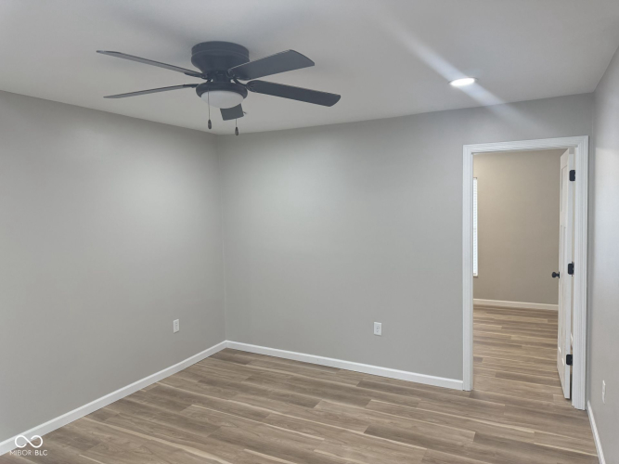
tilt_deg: -4.3
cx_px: 310
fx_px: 429
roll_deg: +0.9
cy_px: 232
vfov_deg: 56.8
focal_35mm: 24
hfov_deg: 71.6
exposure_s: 1/129
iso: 125
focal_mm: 6.76
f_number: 1.78
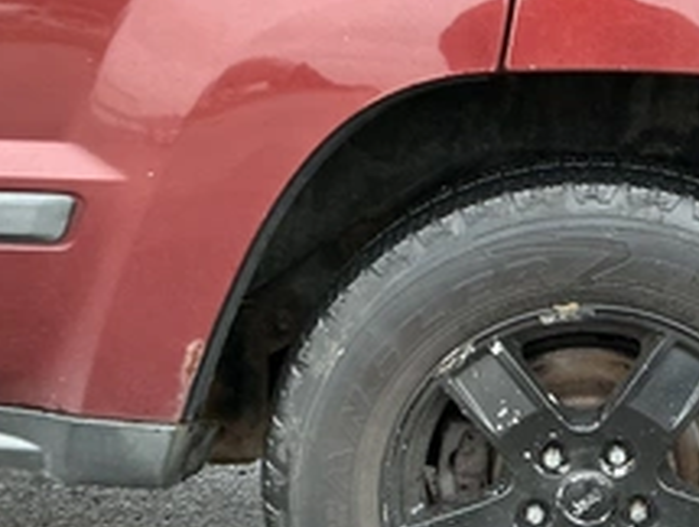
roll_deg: -6.2
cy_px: 381
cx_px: 536
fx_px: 1052
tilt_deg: -16.8
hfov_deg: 35.8
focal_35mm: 52
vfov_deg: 27.8
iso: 160
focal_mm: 3
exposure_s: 1/60
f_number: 1.8
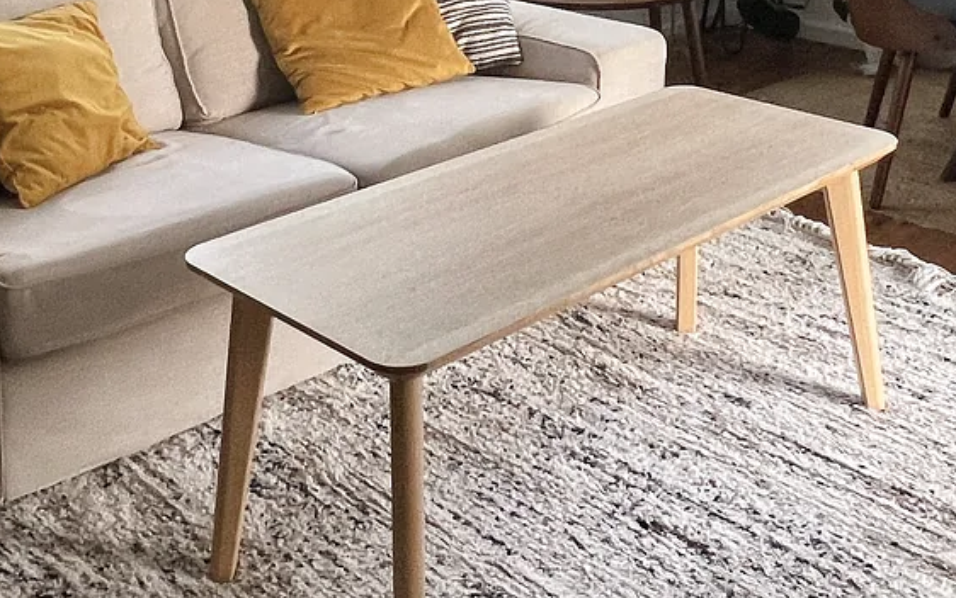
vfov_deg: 23.6
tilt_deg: -7.4
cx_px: 454
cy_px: -153
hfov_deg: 41.0
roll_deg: +0.6
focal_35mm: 49
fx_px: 1277
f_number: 1.8
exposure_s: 1/99
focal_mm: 1.57
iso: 100
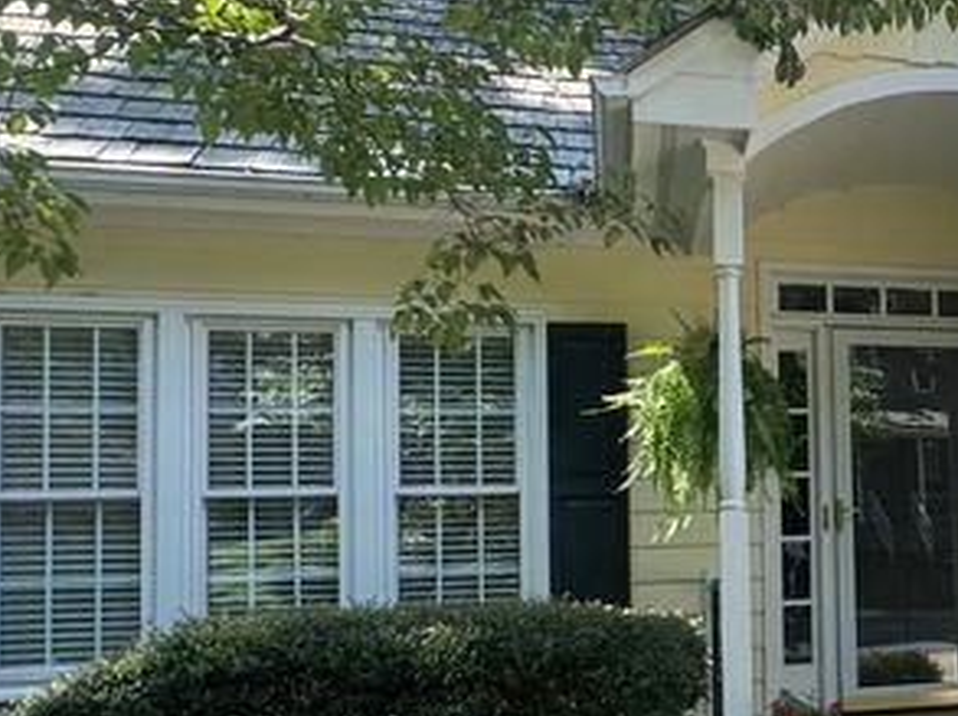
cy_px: 490
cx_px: 1099
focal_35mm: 49
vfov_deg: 29.4
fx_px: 1354
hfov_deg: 33.1
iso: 40
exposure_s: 1/377
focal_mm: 2.22
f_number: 2.2
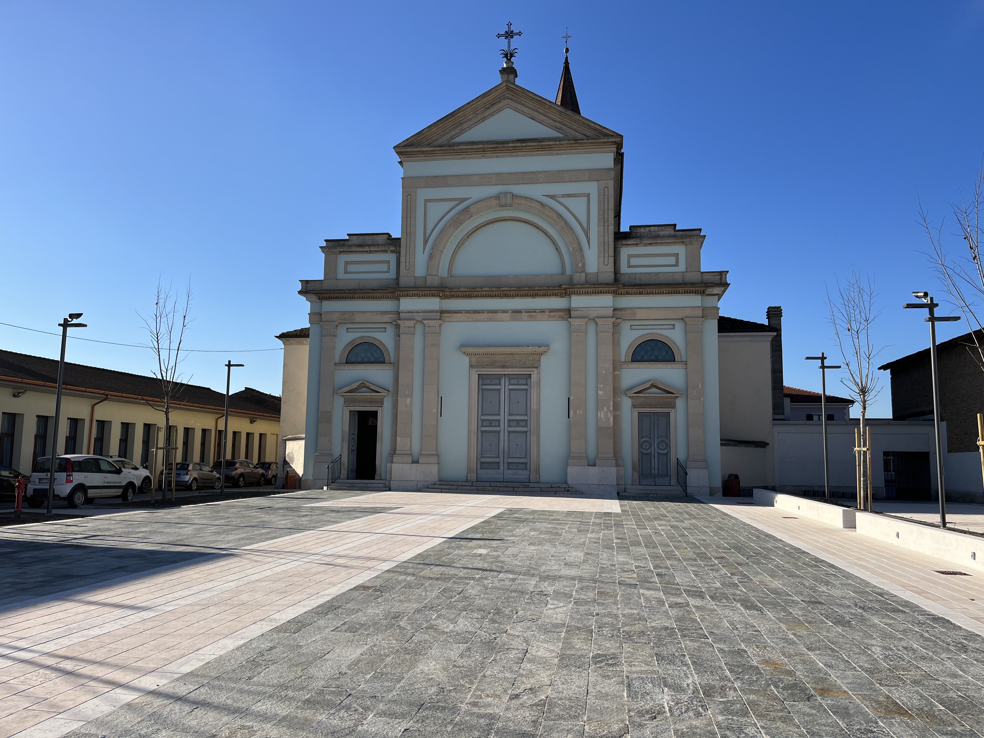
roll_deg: -0.5
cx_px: 492
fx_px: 739
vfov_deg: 53.1
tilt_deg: +5.7
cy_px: 369
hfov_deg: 67.3
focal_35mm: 26
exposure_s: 1/4016
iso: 50
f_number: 1.6
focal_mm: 5.1
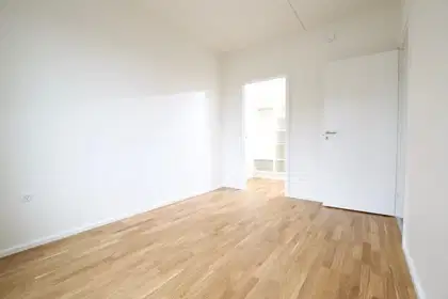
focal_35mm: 15
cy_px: 150
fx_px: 187
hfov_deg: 100.4
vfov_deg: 77.3
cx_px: 224
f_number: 7.1
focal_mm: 10
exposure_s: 1/60
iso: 800
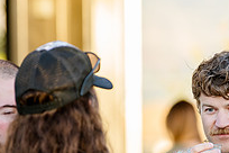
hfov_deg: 4.1
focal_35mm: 504
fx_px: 3206
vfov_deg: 2.7
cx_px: 161
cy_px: 139
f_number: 2.8
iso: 200
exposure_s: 1/250
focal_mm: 150
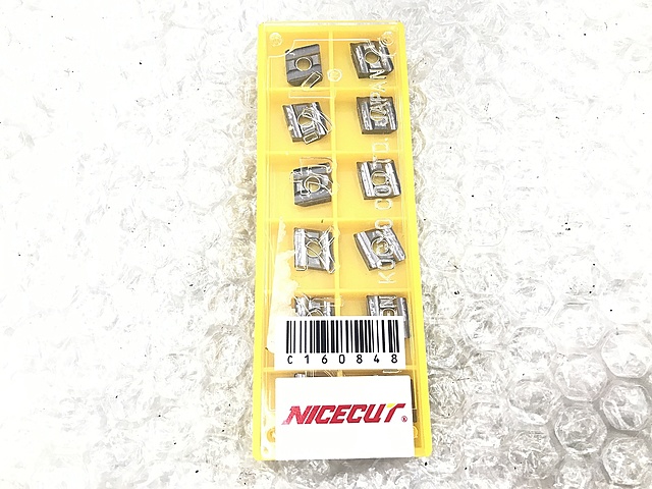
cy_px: 244
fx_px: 527
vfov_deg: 49.7
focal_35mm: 28
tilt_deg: -76.2
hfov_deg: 63.4
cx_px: 326
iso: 25
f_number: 1.8
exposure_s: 1/33
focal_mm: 3.99
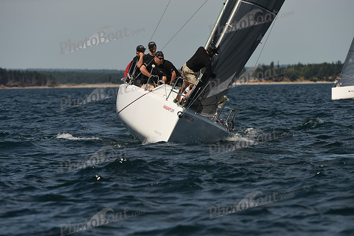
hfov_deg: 5.2
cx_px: 177
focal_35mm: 400
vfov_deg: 3.4
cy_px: 118
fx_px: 3934
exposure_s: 1/1000
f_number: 7.1
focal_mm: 400
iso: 250
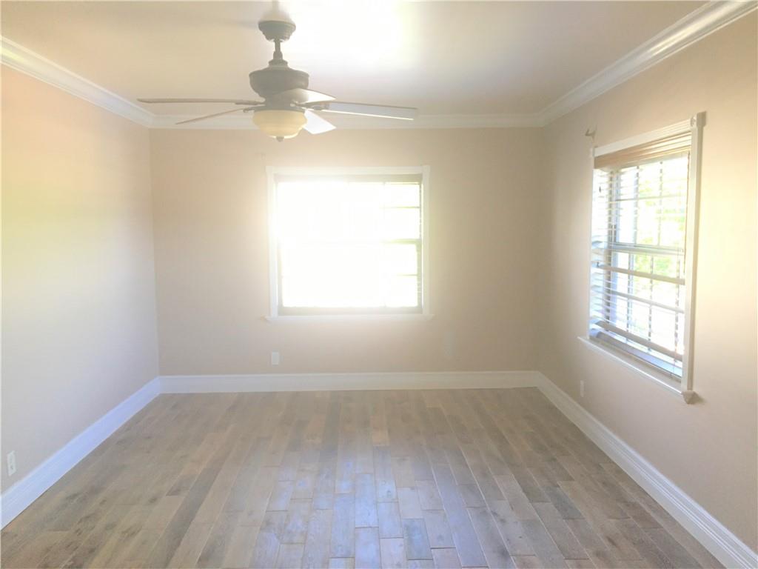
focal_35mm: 29
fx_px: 635
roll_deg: +0.2
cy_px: 284
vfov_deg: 48.2
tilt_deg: -5.9
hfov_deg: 61.7
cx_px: 379
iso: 125
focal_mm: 4.15
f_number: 2.2
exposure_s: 1/30
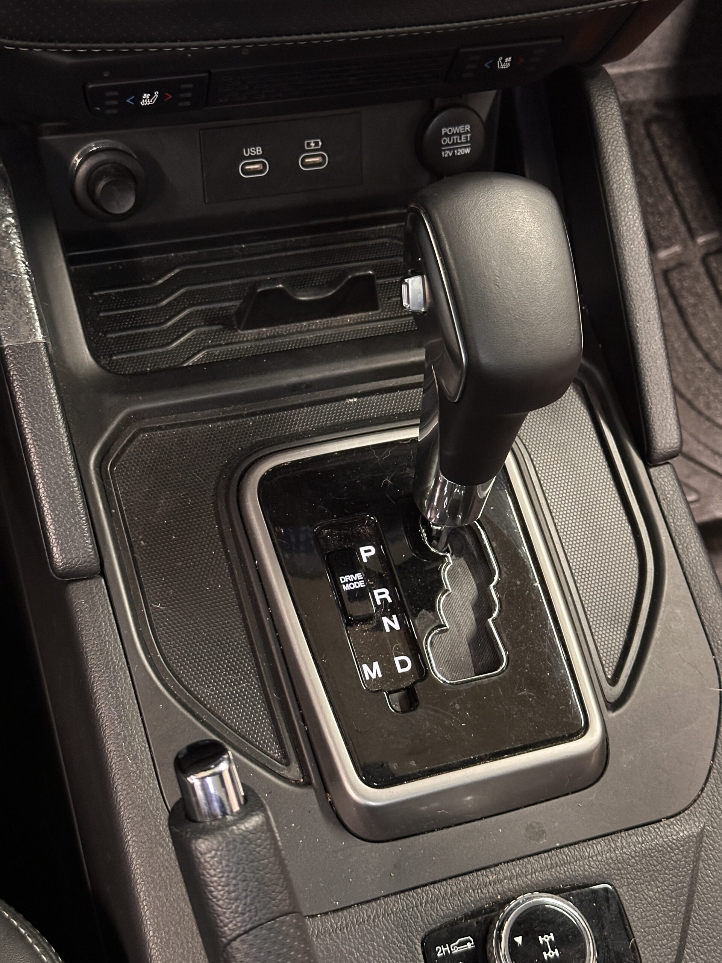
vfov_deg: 39.7
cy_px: 482
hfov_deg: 30.3
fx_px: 1335
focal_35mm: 48
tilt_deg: -61.5
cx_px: 361
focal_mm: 6.86
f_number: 1.78
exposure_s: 1/25
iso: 640
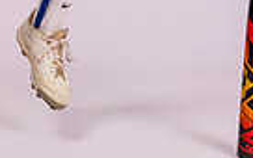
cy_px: -240
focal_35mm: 176
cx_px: 84
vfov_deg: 7.0
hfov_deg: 11.9
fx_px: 1214
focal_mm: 52
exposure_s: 1/250
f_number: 11
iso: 320
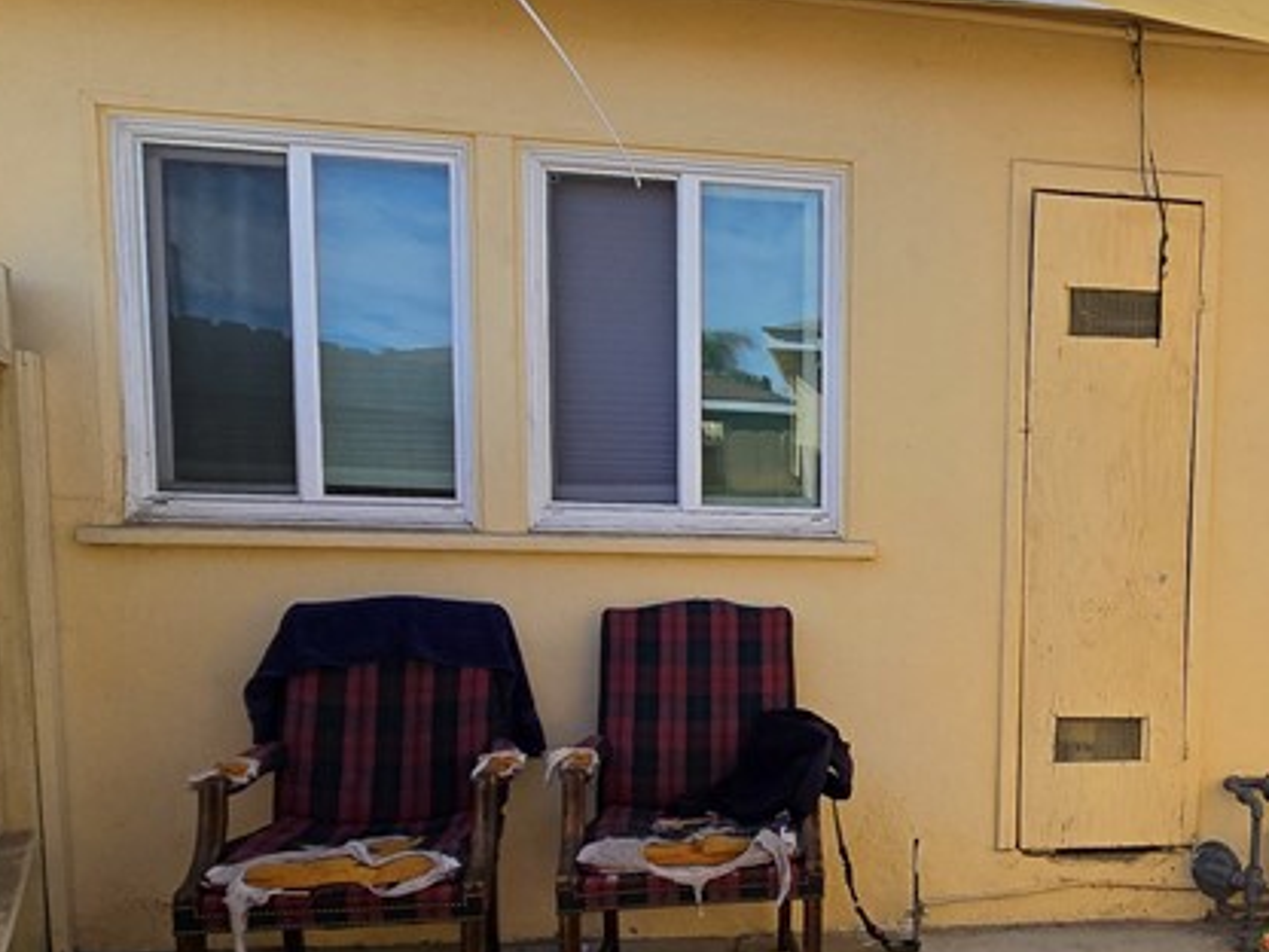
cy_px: 619
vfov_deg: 43.7
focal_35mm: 32
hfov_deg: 51.9
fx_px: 1173
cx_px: 1077
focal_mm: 2.2
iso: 50
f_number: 2.2
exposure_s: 1/1614
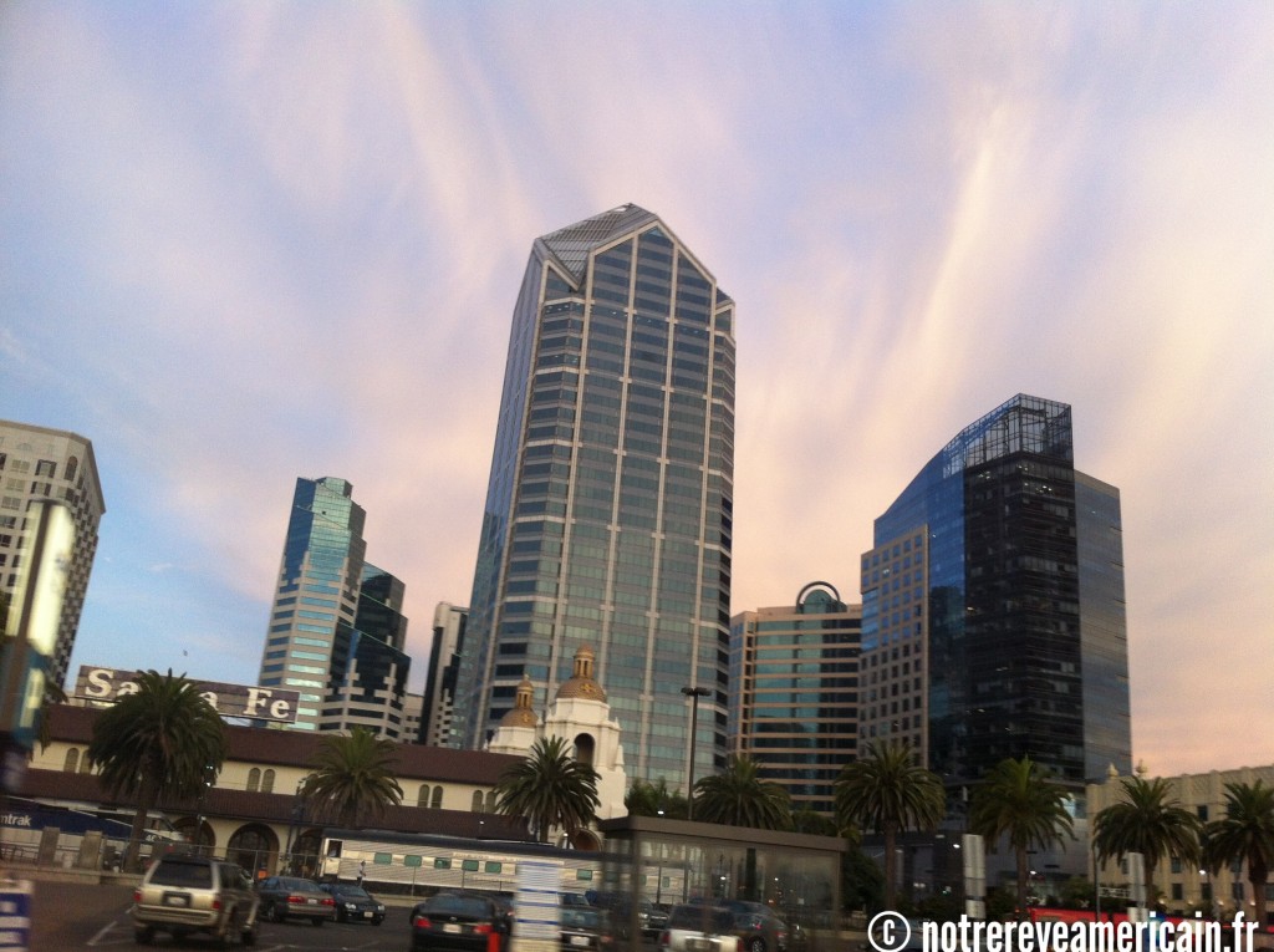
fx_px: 1286
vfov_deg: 40.6
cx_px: 637
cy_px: 476
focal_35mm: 35
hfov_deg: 52.7
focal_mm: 3.85
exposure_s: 1/60
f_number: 2.8
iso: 100
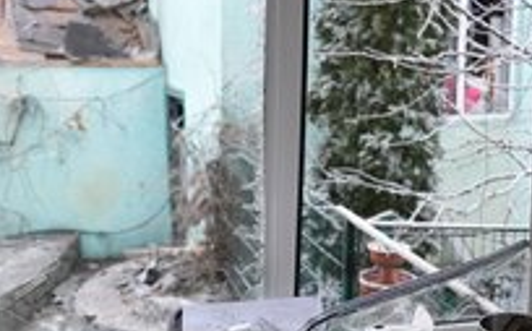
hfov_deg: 36.2
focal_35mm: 56
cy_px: 186
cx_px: 308
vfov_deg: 23.1
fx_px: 811
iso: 4000
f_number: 2.8
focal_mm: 28
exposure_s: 1/250
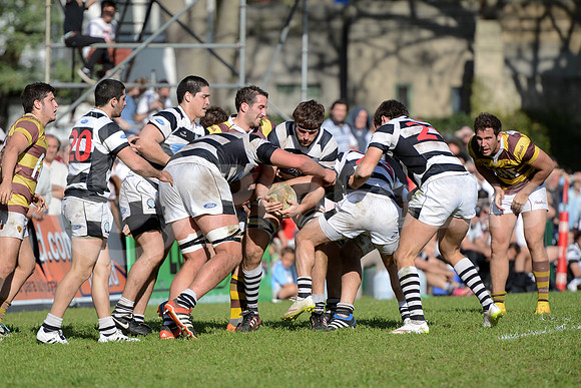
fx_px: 4358
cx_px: 290
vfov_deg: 5.1
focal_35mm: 270
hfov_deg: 7.6
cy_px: 194
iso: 320
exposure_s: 1/2000
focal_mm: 270
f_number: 4
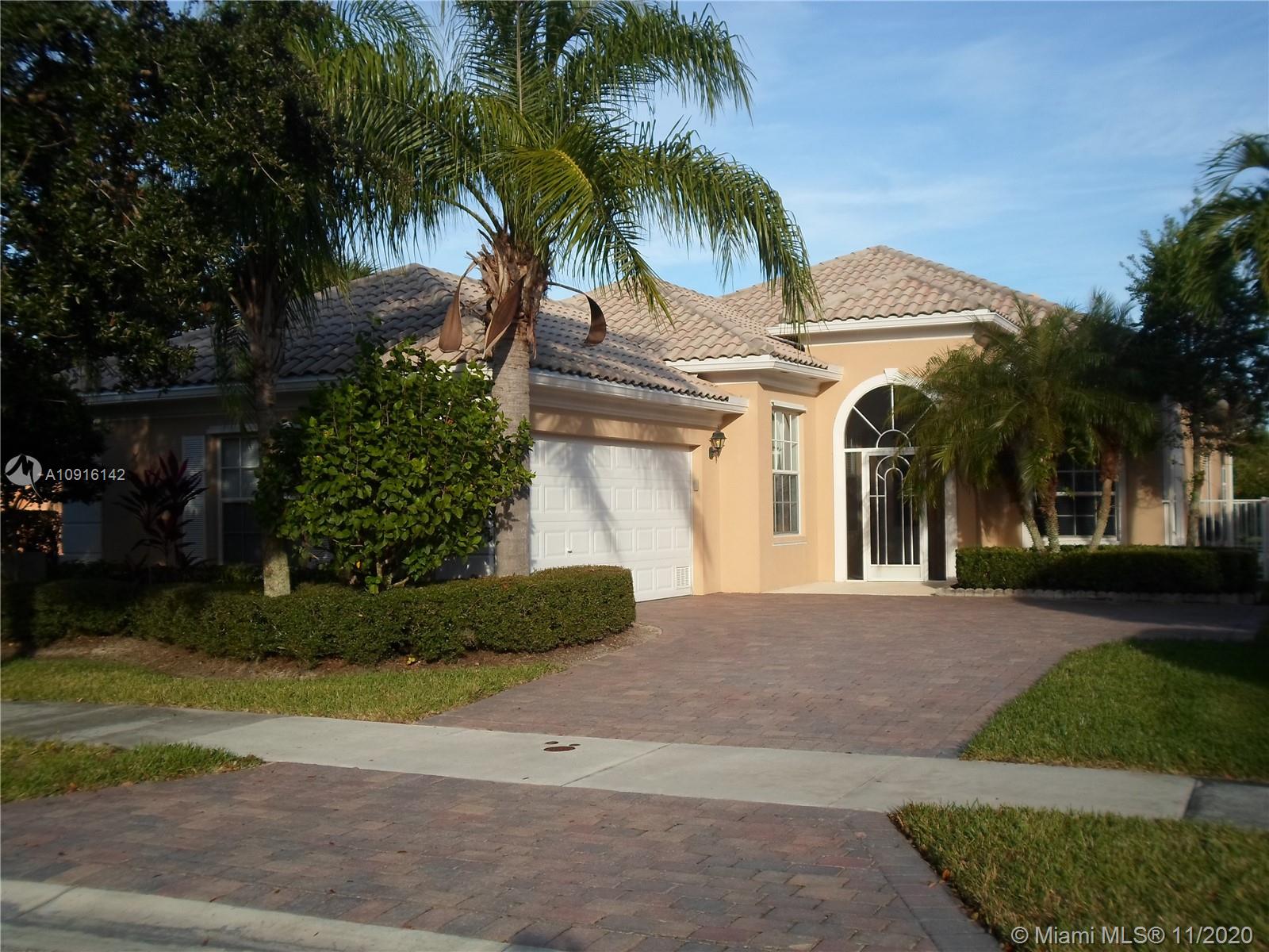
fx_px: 1320
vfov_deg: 39.7
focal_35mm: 36
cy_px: 476
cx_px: 634
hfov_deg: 51.4
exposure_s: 1/750
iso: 80
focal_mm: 6.5
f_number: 3
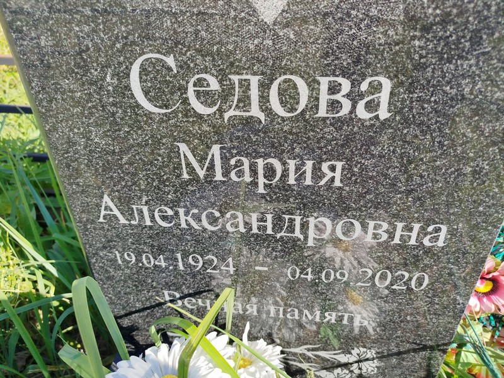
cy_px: 189
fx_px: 349
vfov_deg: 56.8
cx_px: 252
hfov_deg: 71.6
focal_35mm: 24
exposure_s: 1/472
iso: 50
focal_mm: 5.31
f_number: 1.7
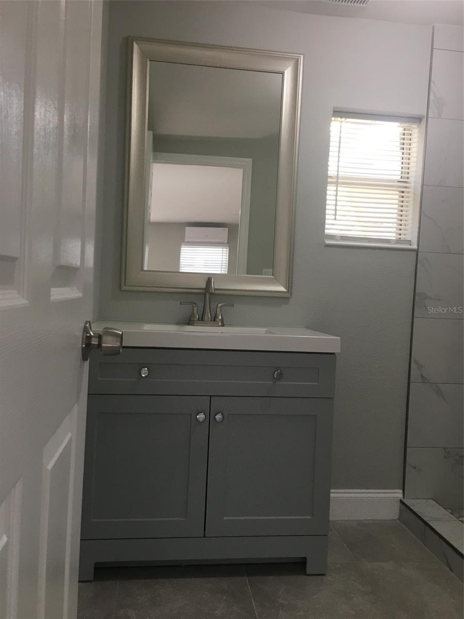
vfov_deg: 61.7
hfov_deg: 48.2
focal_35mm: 29
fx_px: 518
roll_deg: -3.6
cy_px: 310
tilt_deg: -2.4
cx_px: 232
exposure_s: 1/30
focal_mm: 4.15
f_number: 2.2
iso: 40
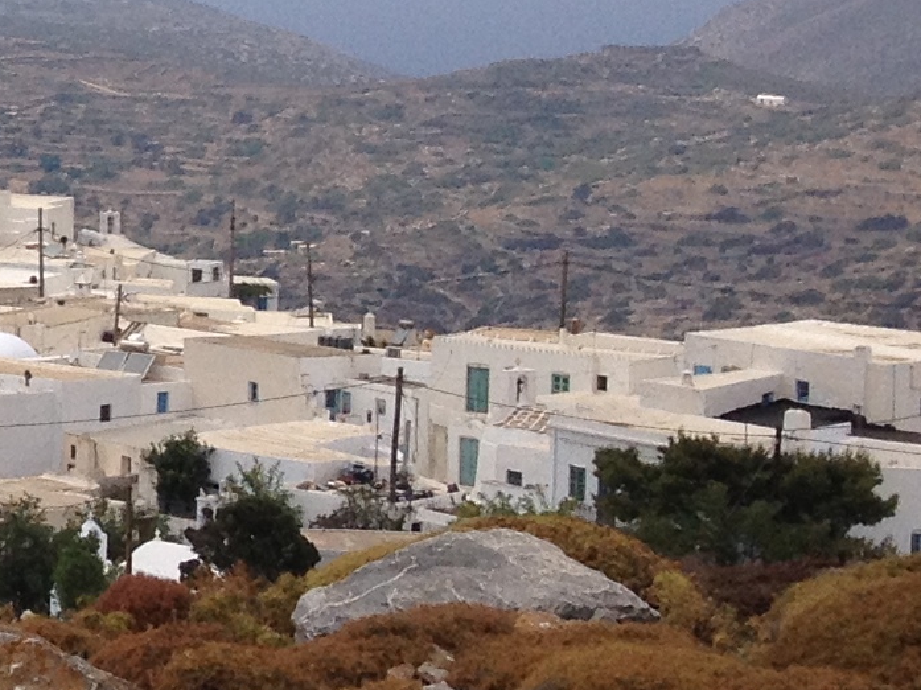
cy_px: 79
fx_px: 4361
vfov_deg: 9.0
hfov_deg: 10.6
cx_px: -1148
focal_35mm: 164
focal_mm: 4.28
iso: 50
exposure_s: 1/3067
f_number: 2.4
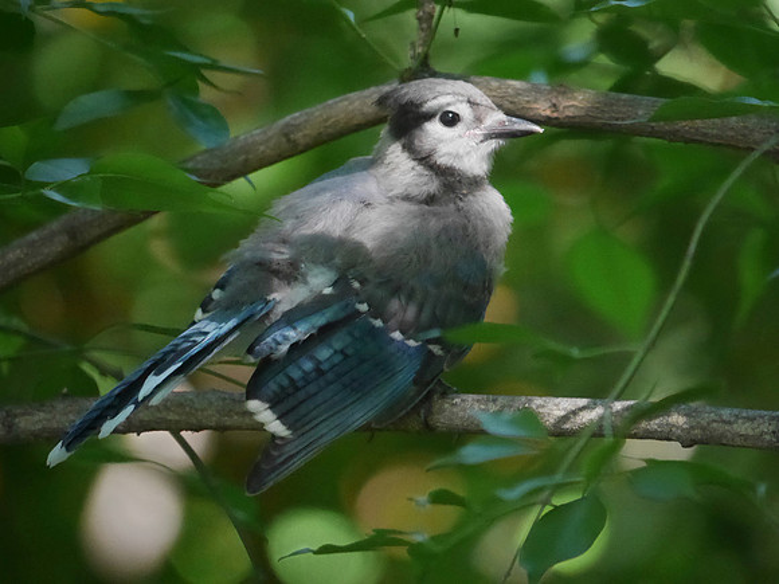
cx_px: 390
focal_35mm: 600
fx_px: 13502
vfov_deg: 2.5
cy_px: 292
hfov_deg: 3.3
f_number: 5.6
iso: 6400
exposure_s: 1/320
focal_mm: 300
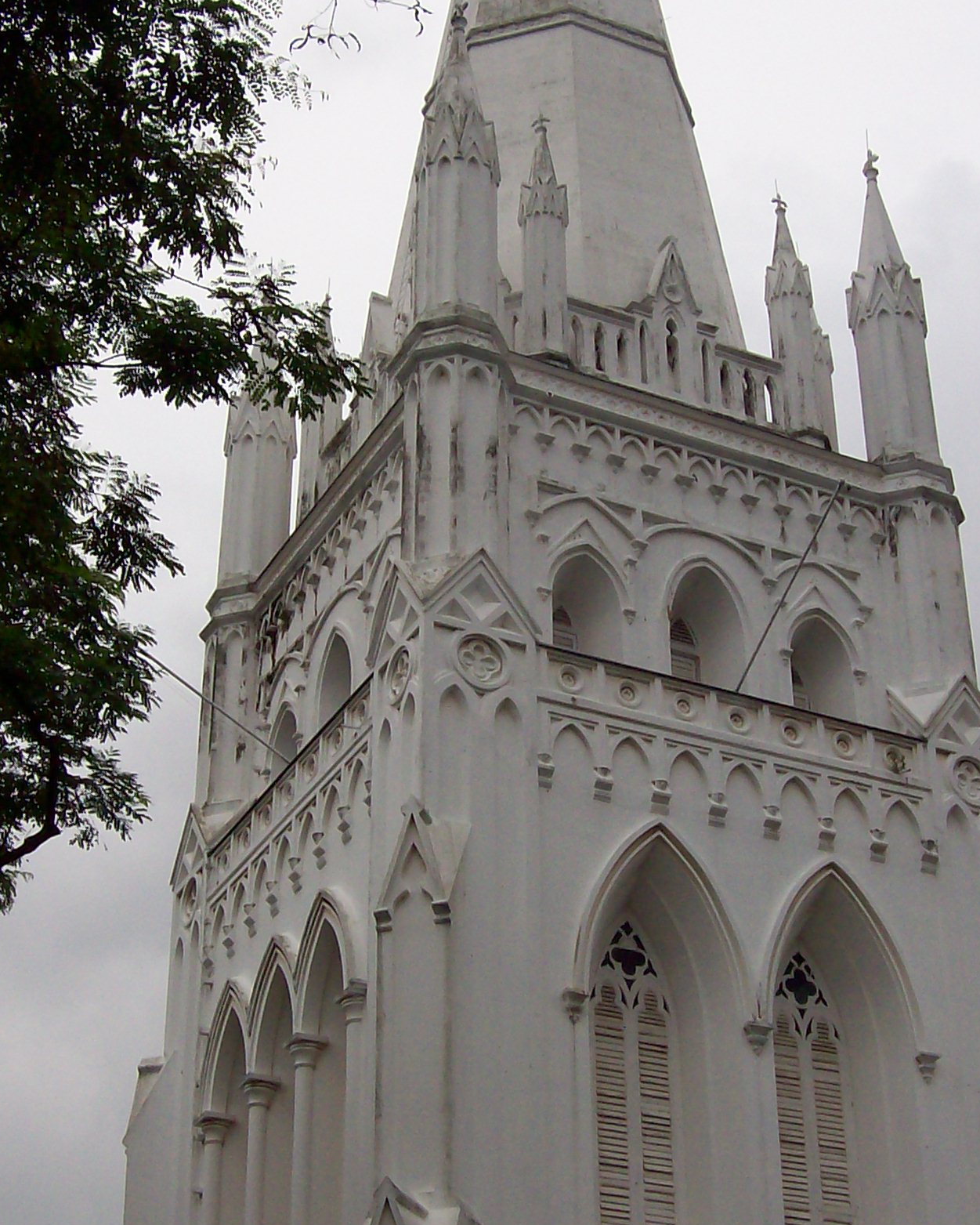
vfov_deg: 29.6
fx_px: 2320
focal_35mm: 64
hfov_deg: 23.8
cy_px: 651
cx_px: 585
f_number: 4.8
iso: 80
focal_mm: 6
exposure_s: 1/515
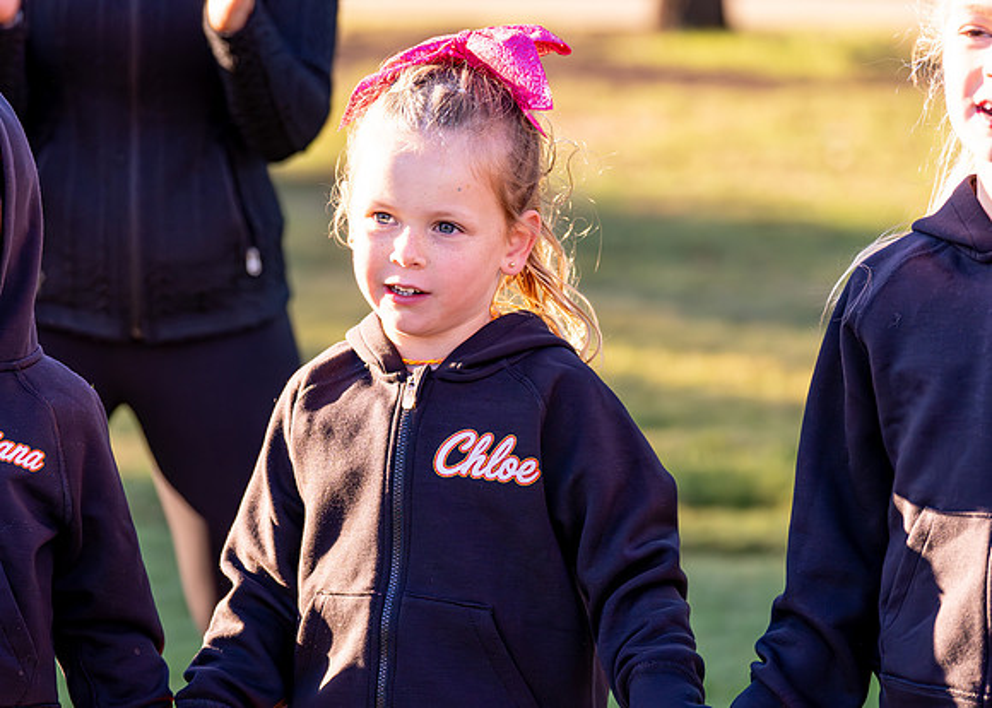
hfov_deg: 12.7
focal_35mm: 158
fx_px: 4463
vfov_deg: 9.1
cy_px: 359
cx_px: 458
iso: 500
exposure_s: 1/2500
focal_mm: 95
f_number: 2.8
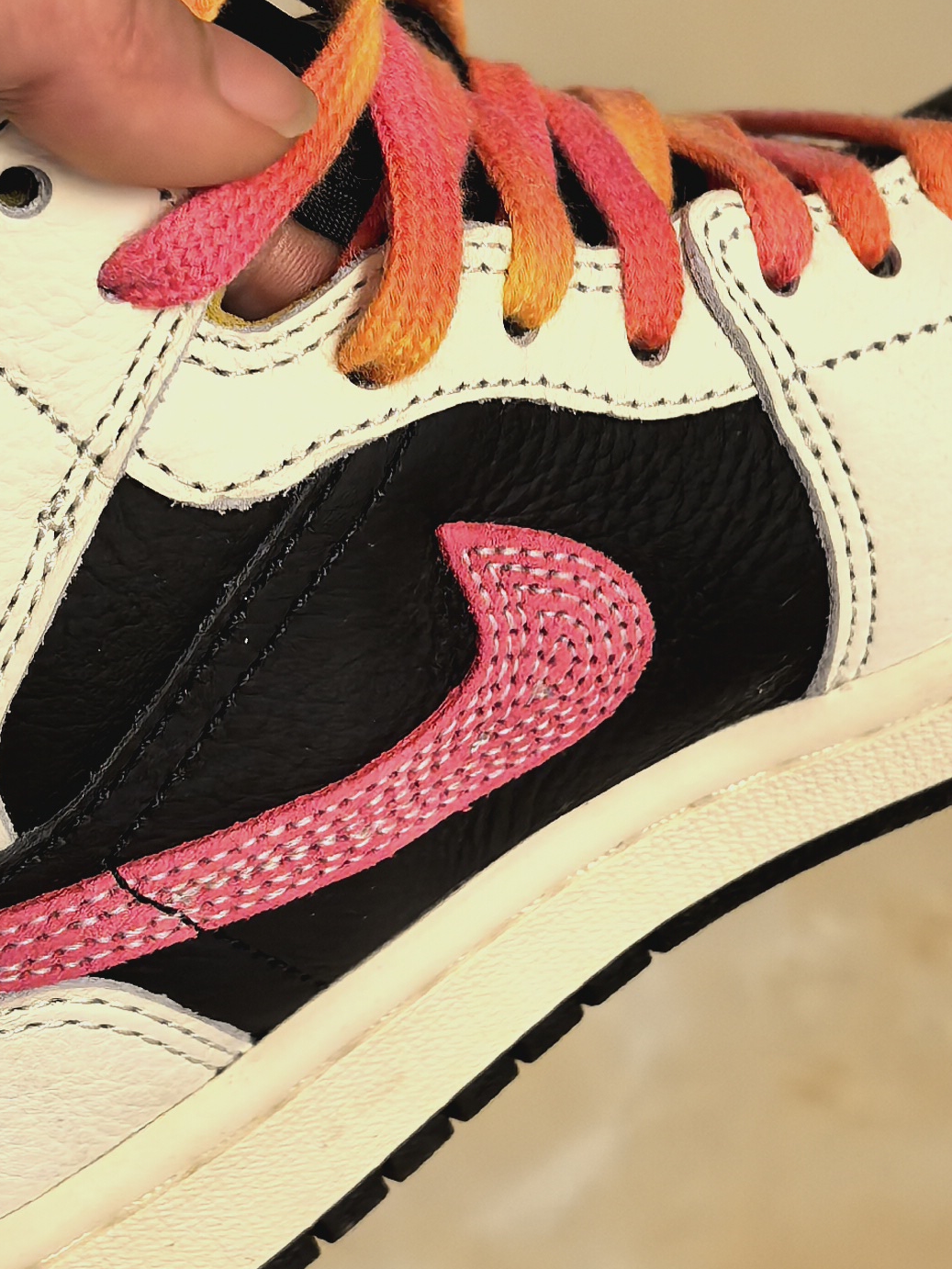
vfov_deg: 24.3
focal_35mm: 80
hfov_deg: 18.4
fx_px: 2933
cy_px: 467
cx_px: 493
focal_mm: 6.98
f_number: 2
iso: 500
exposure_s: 1/33.5
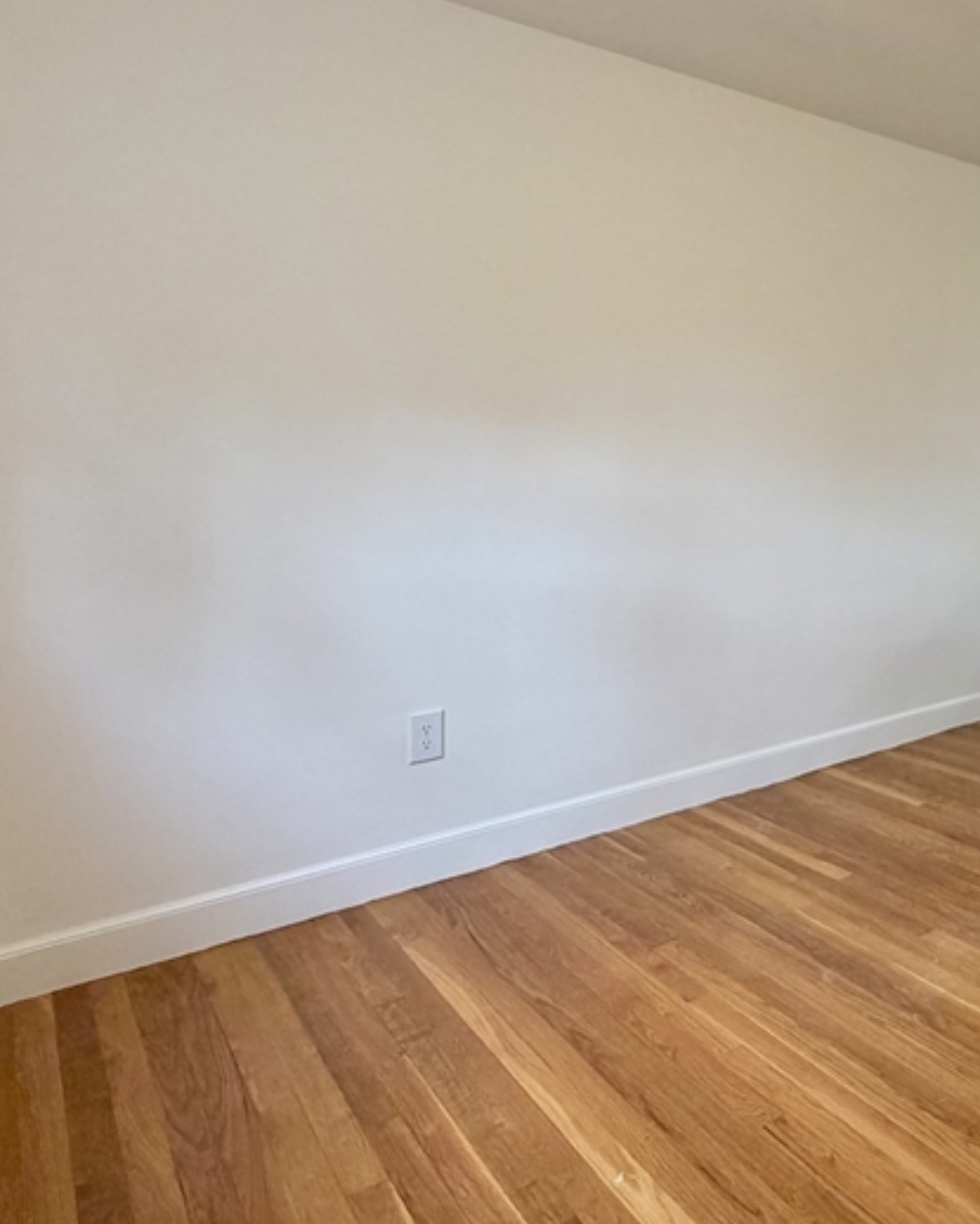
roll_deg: +0.1
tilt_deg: +0.2
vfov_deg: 63.2
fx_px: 978
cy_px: 463
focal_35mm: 27
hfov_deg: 46.3
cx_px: 935
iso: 320
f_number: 2.2
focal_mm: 2.22
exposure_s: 1/60
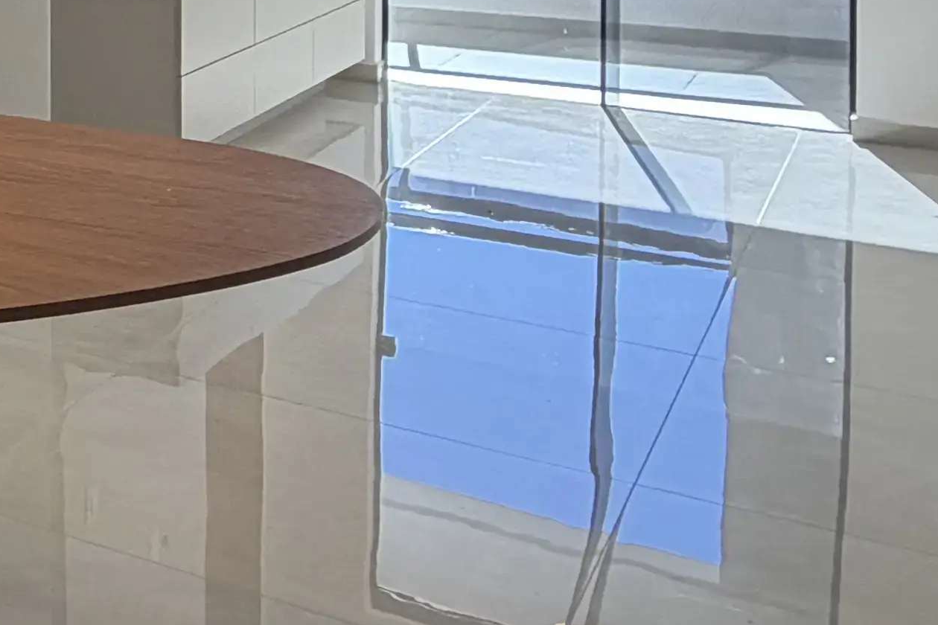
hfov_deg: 22.7
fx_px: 1720
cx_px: -587
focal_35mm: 66
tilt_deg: -1.3
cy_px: -203
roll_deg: +0.6
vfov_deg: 19.0
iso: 64
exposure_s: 1/120
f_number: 2.2
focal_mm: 2.22
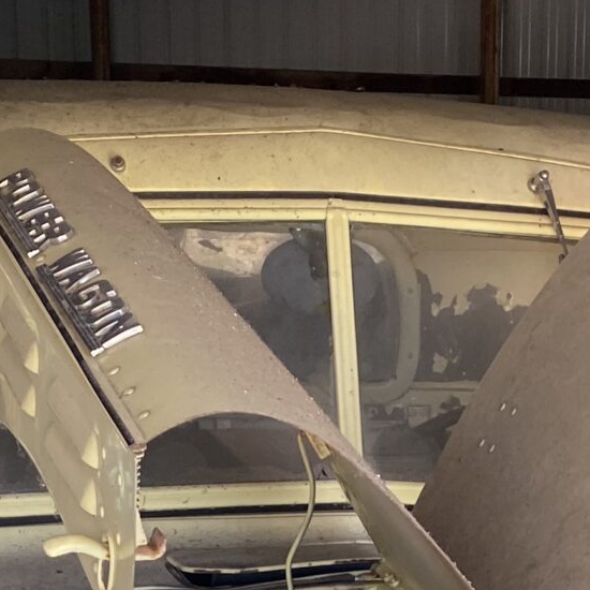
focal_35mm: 107
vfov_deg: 15.2
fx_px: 2063
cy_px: 849
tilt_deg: -16.9
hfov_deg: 16.2
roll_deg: -0.1
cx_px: 476
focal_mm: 4.25
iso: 80
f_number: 1.8
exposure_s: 1/120
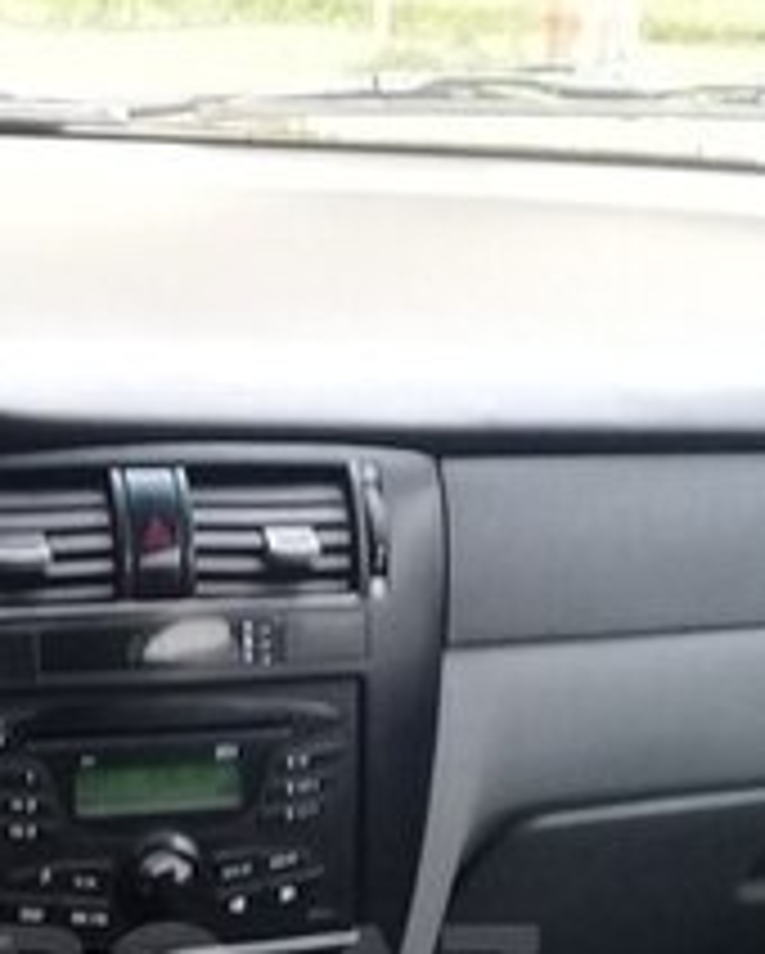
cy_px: 992
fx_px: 2657
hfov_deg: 16.2
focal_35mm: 94
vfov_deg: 19.7
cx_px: 81
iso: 125
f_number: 2.2
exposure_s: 1/33
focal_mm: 3.3
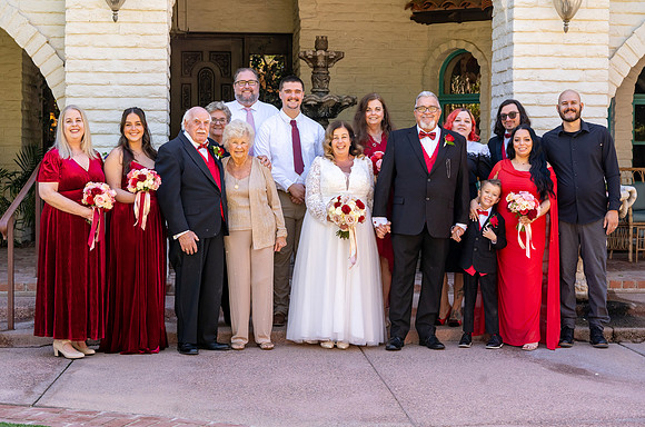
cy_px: 209
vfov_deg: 18.8
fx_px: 1287
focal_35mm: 72
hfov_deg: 28.1
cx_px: 316
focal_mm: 70
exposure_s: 1/250
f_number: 7.1
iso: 400
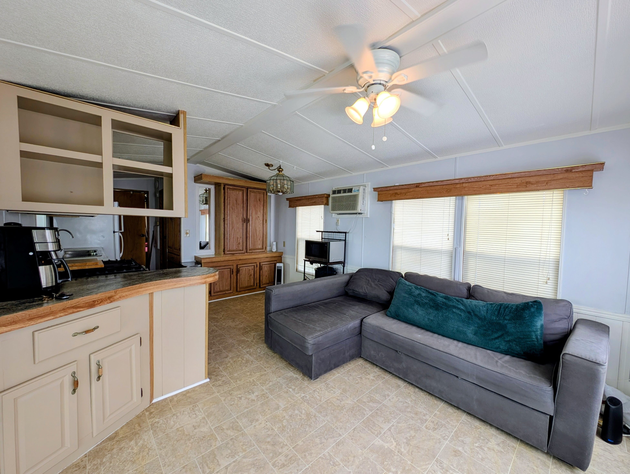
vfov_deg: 94.6
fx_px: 219
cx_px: 315
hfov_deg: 110.5
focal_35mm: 12
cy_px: 237
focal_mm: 2.23
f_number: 1.95
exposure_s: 1/137
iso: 43
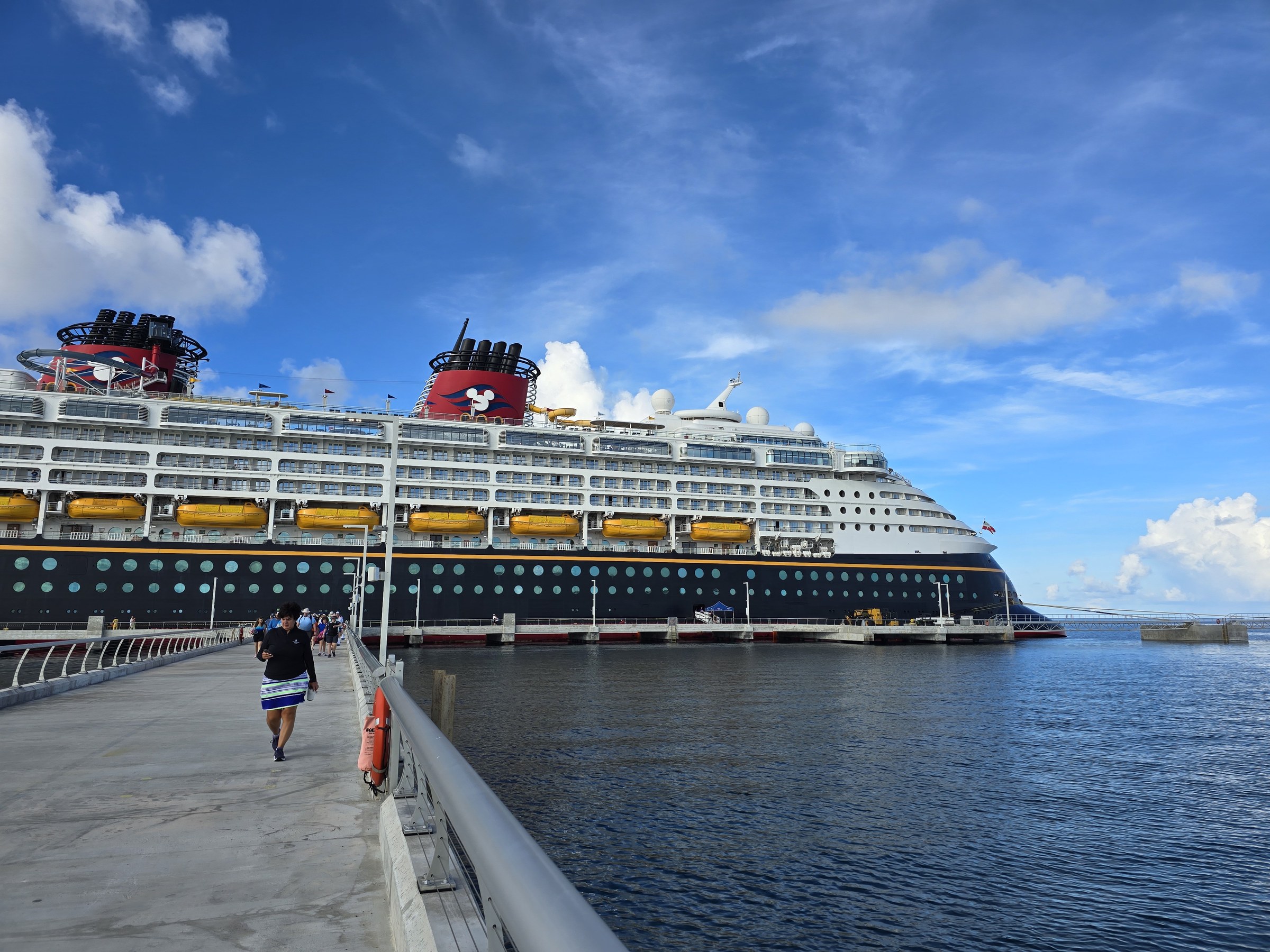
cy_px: 476
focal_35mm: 23
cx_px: 635
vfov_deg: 58.9
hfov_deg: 73.9
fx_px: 844
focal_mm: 6.3
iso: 12
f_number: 1.7
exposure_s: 1/816
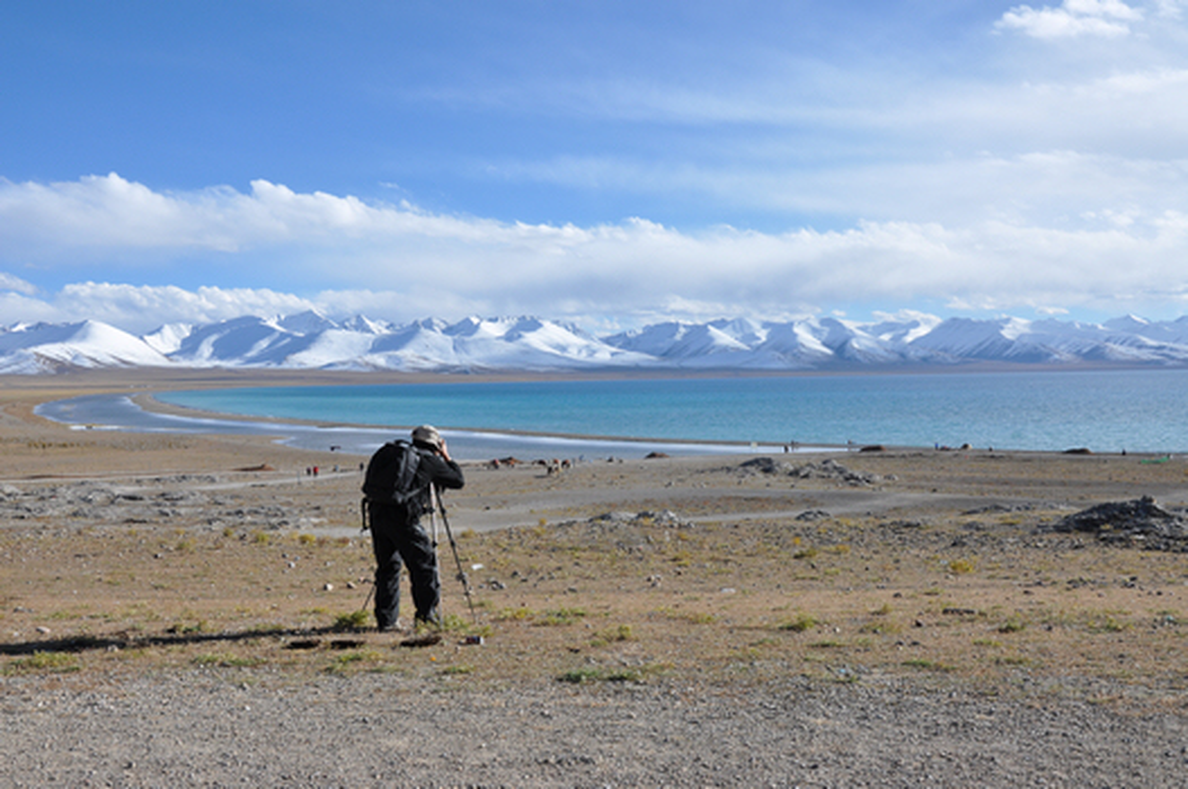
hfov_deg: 49.6
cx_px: 594
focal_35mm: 39
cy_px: 394
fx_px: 1285
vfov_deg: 34.1
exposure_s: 1/320
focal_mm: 26
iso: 200
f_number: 9
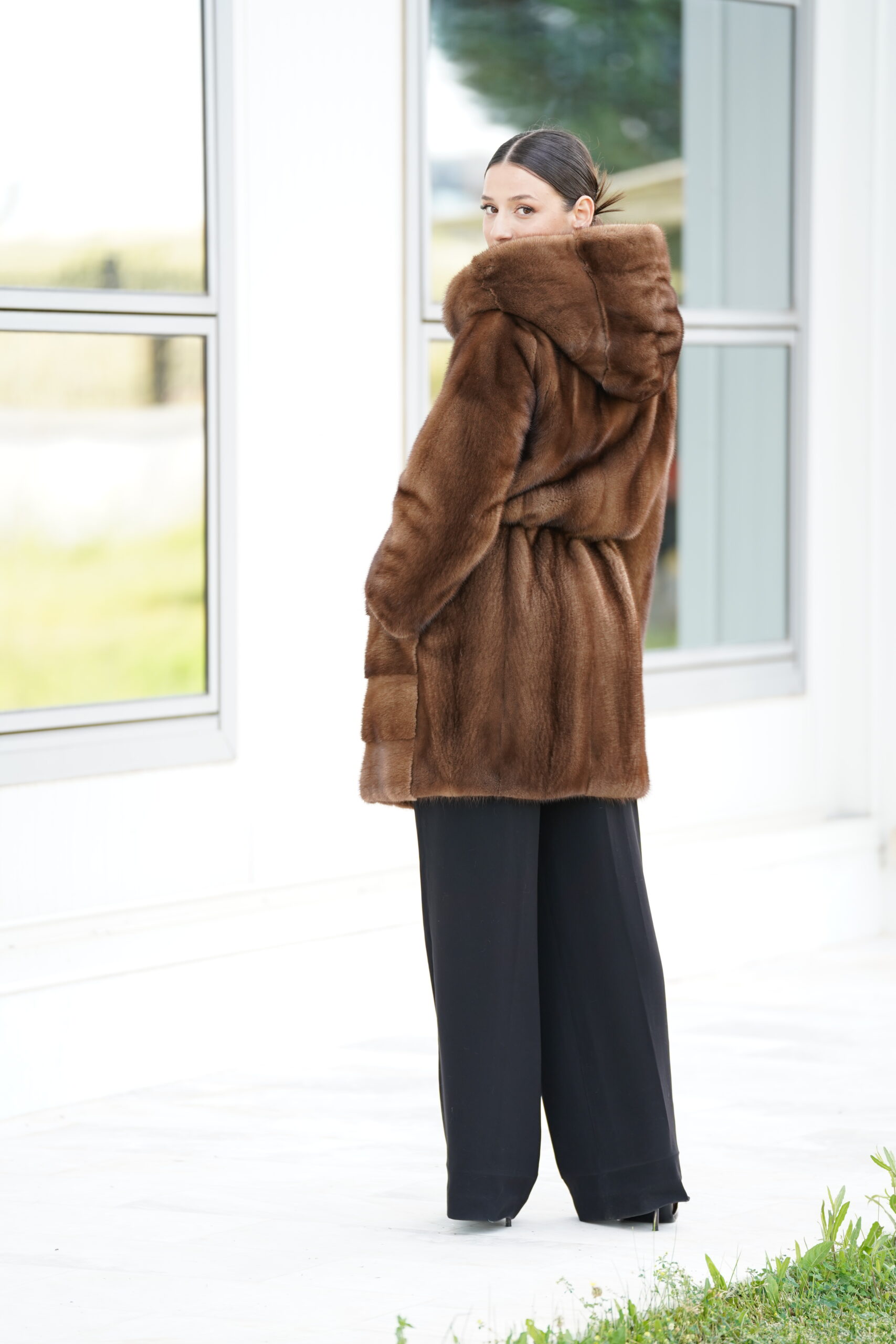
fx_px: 6009
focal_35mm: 161
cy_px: 672
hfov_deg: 8.5
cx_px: 448
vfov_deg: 12.8
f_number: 2.8
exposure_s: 1/250
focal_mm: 161
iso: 250
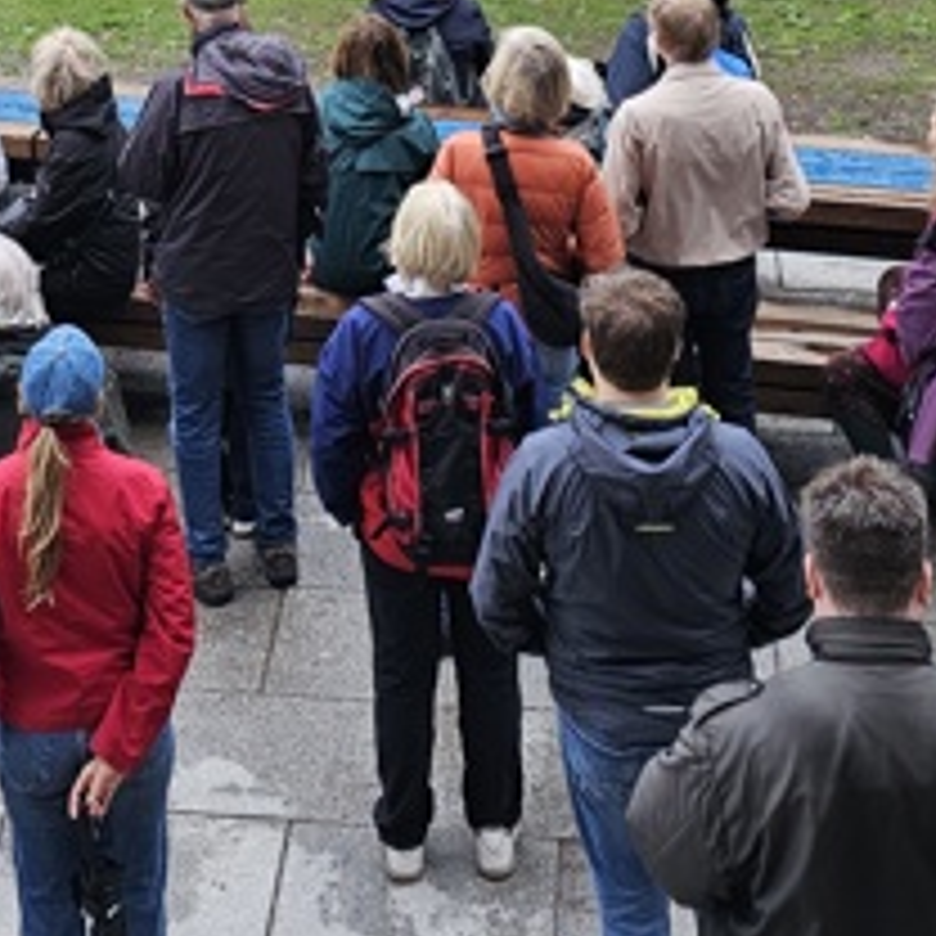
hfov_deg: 20.7
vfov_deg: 18.4
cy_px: -486
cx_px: 236
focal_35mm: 83
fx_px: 2539
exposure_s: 1/180
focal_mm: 6.3
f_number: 1.7
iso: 50
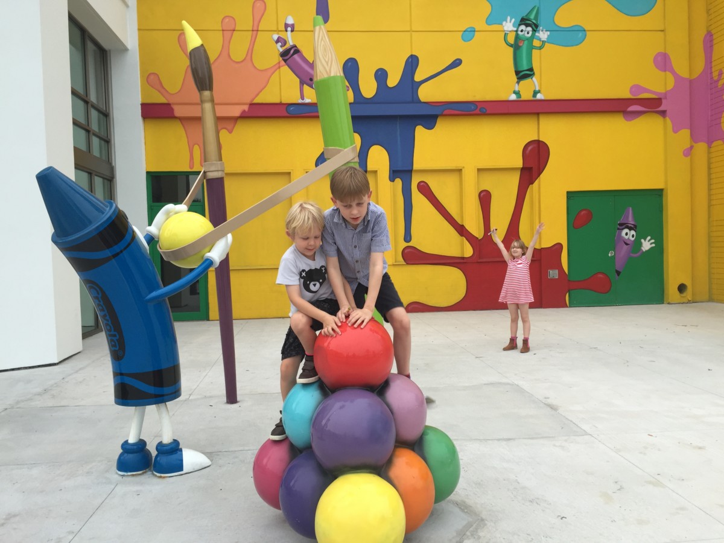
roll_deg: +1.9
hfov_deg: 61.7
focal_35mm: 29
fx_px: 607
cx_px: 362
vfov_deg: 48.2
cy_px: 272
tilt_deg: -3.4
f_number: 2.2
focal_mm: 4.15
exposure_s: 1/60
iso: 32
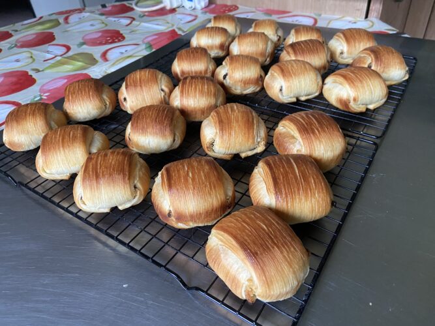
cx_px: 218
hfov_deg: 67.3
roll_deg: +3.6
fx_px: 327
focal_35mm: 26
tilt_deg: -38.1
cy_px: 163
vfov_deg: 53.0
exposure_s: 1/60
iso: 400
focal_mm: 4.25
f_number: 1.8
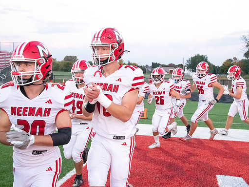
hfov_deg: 39.7
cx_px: 131
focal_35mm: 48
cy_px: 94
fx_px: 345
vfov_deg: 30.3
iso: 10000
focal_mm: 44
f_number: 7.1
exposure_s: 1/800
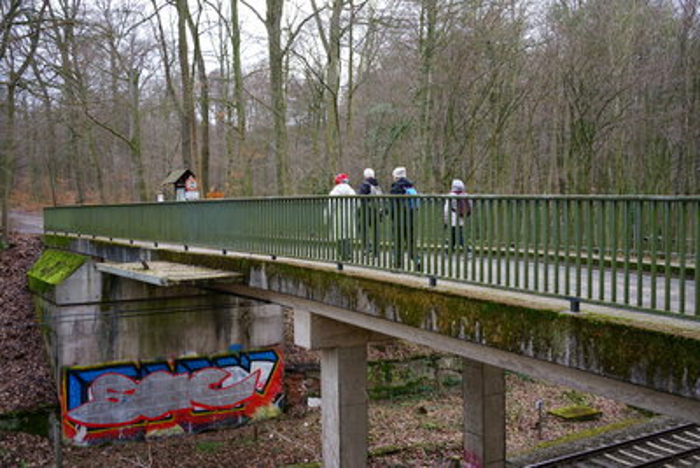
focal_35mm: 35
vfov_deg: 37.9
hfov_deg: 54.4
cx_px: 350
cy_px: 234
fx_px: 681
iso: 250
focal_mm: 35
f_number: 5.6
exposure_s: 1/60
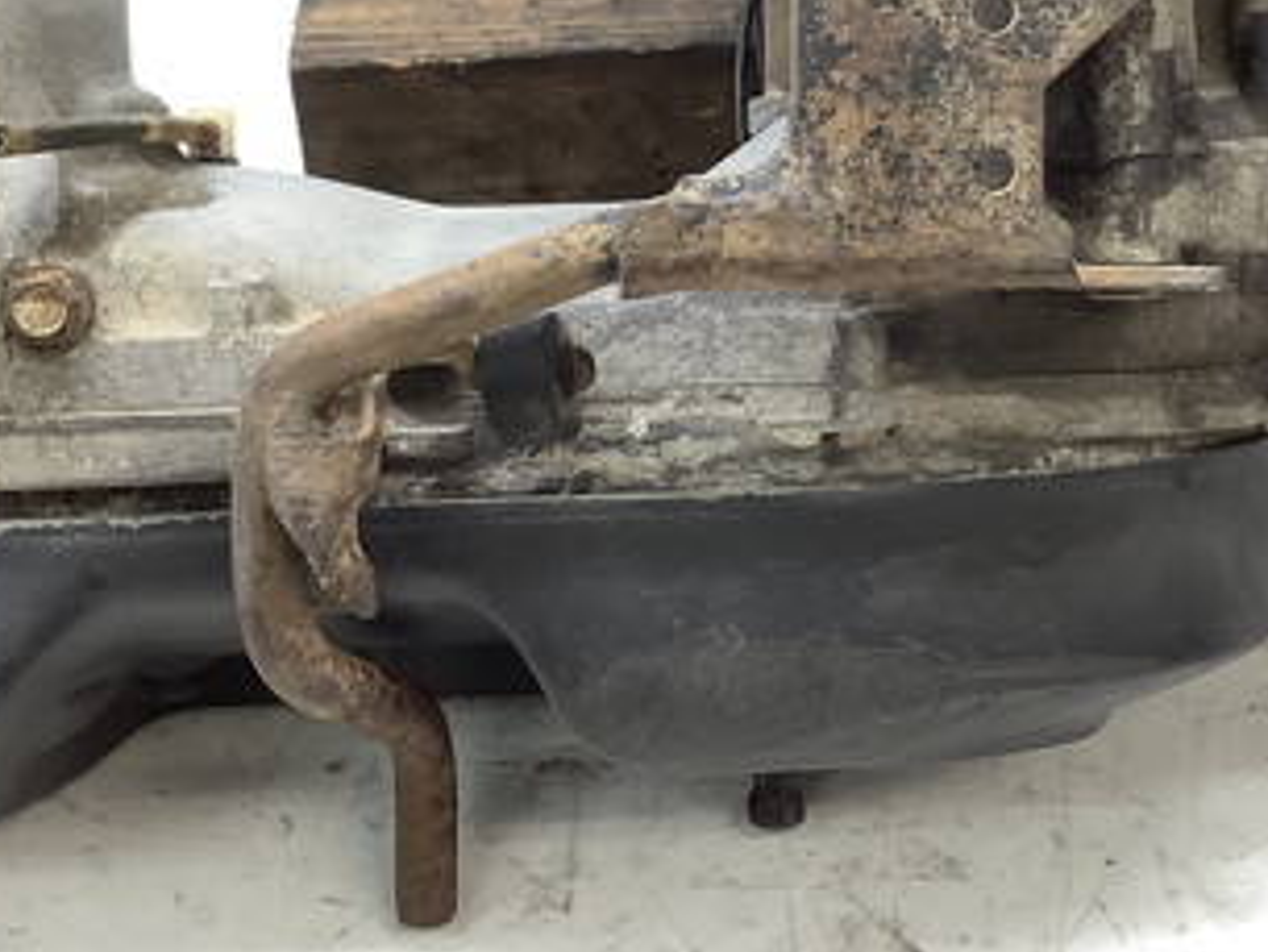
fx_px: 2235
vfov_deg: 23.5
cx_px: 657
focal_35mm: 61
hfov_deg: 31.7
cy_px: 129
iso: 80
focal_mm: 3.3
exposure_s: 1/60
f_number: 2.4
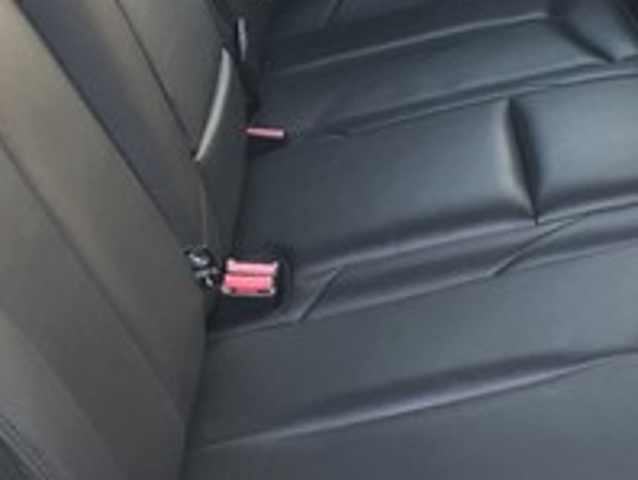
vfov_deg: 20.1
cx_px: 583
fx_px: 1329
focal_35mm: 72
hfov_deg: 26.1
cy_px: 60
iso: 100
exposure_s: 1/8
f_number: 1.8
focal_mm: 3.99
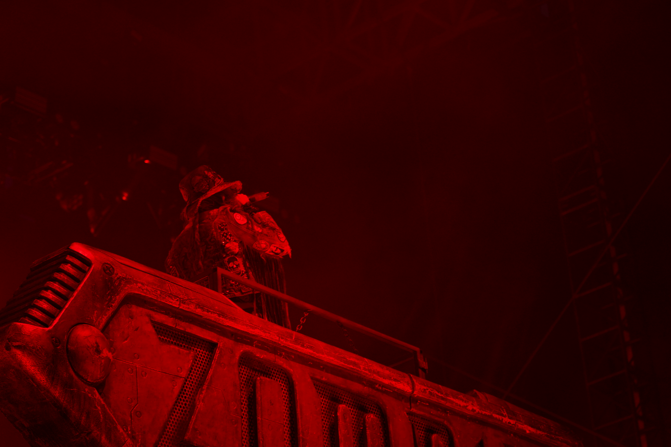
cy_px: 224
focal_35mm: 105
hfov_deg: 19.5
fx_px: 1957
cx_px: 336
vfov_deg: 13.0
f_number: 4
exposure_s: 1/125
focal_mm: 105
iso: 800
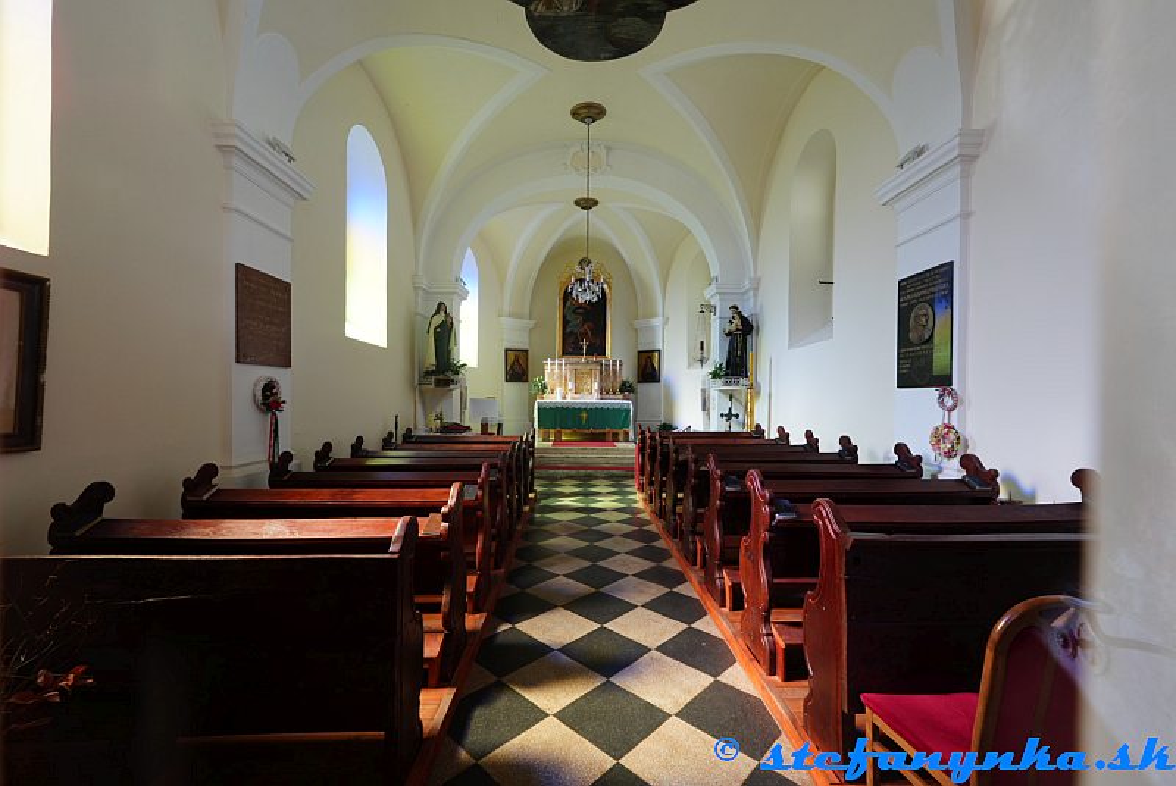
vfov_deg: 81.3
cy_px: 393
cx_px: 588
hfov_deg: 104.2
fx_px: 458
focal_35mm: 14
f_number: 9
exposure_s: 1/13
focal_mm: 14
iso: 400
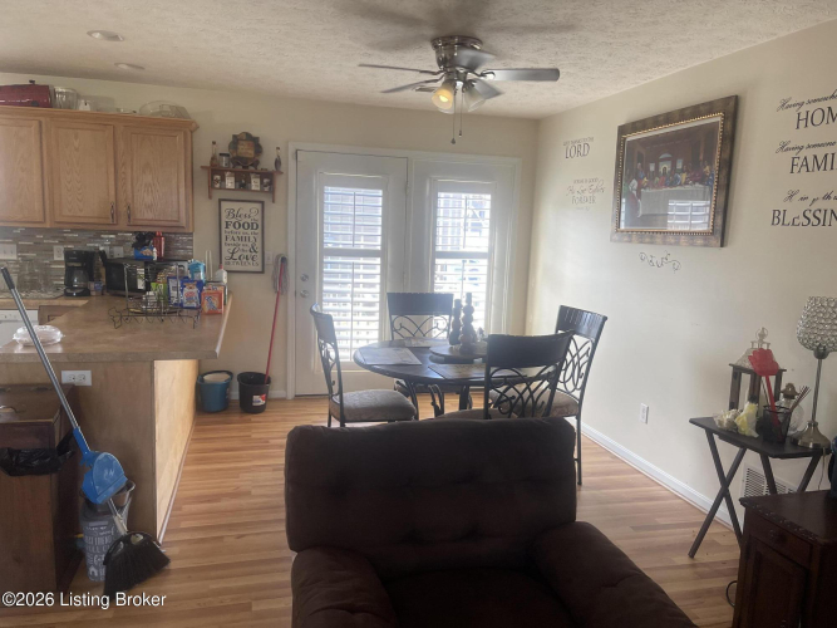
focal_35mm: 25
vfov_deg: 54.9
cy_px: 314
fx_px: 604
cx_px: 418
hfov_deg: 69.4
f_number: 1.6
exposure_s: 1/120
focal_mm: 5.1
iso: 125
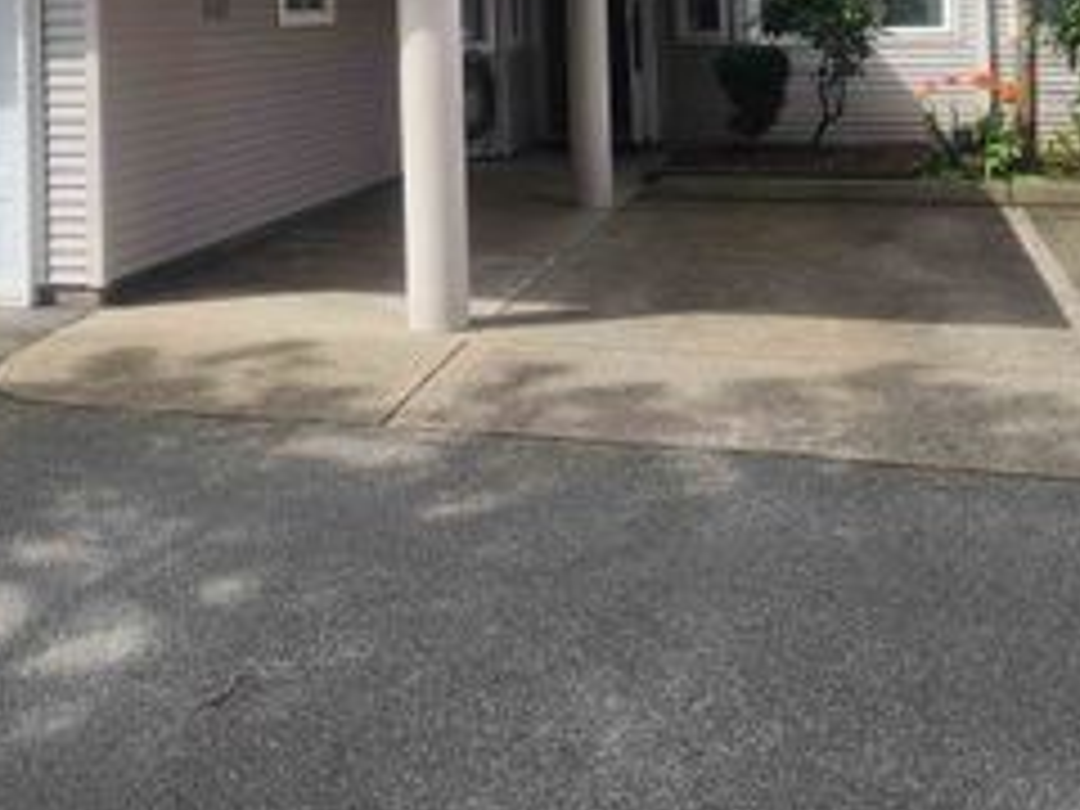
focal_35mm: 48
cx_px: 310
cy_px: 7
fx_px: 1498
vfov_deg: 28.5
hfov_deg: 38.9
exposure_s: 1/902
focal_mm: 6.4
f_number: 1.8
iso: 12
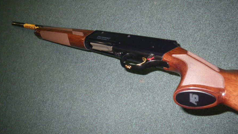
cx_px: 120
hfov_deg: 62.6
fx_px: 196
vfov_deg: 37.8
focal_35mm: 31
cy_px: 67
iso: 400
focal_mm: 5
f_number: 3.5
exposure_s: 1/50
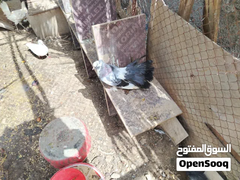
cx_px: 120
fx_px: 166
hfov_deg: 71.6
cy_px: 90
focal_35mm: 24
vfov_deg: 56.8
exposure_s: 1/190
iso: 100
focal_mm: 5.25
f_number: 1.75
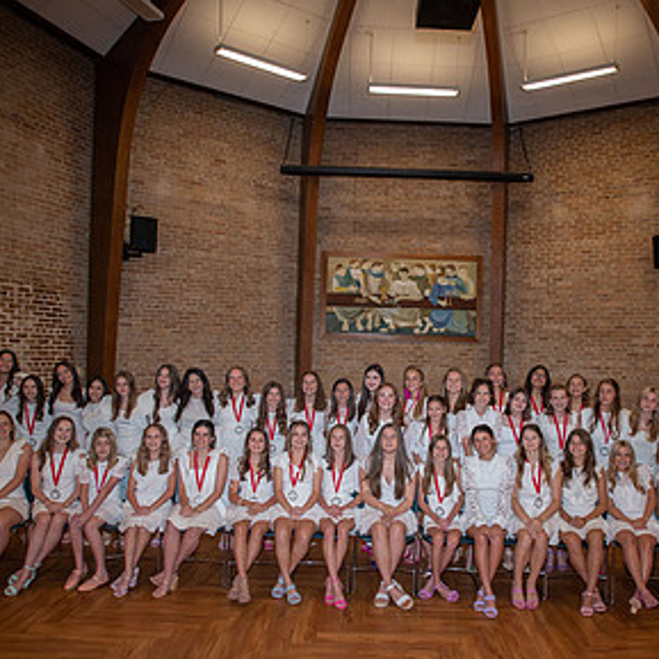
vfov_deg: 55.5
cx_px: 394
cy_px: 367
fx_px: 625
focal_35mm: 29
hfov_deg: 55.2
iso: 2000
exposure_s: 1/160
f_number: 4.5
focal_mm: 17
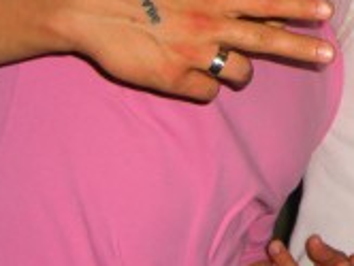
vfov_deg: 10.7
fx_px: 1403
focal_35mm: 137
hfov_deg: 13.6
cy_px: -49
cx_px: 522
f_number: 2.8
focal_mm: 7.9
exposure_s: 1/60
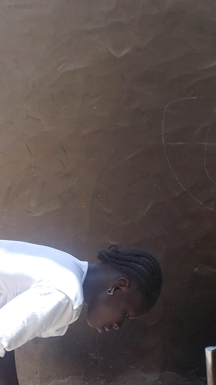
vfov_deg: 19.6
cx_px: 78
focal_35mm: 108
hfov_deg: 11.2
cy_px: 311
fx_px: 1100
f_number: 4.2
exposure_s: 1/160
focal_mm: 7.9
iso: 80
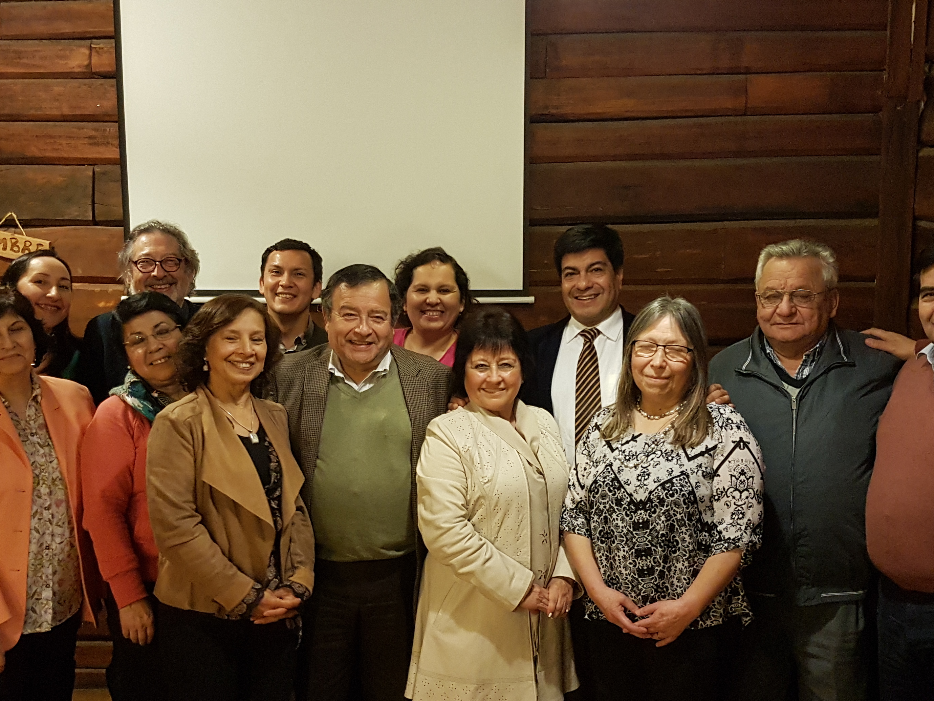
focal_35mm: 38
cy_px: 380
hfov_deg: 49.0
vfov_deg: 37.7
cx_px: 461
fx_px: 1025
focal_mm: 4.2
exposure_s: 1/10
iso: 250
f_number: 1.7
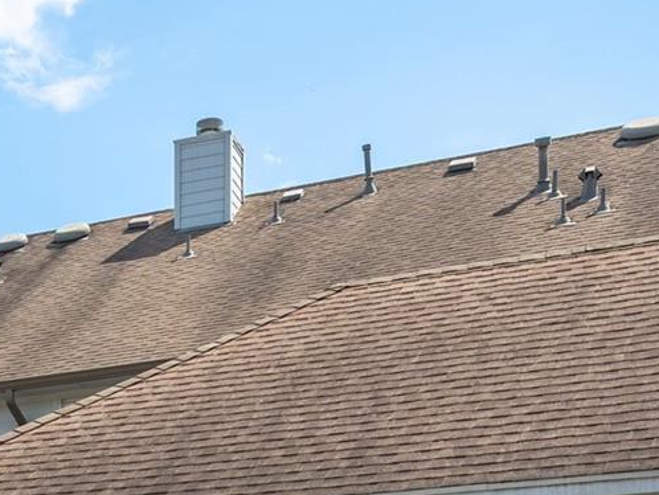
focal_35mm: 79
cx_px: -140
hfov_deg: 22.7
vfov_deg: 16.7
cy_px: 781
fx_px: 1505
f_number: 11
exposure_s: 1/200
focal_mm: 20
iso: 125
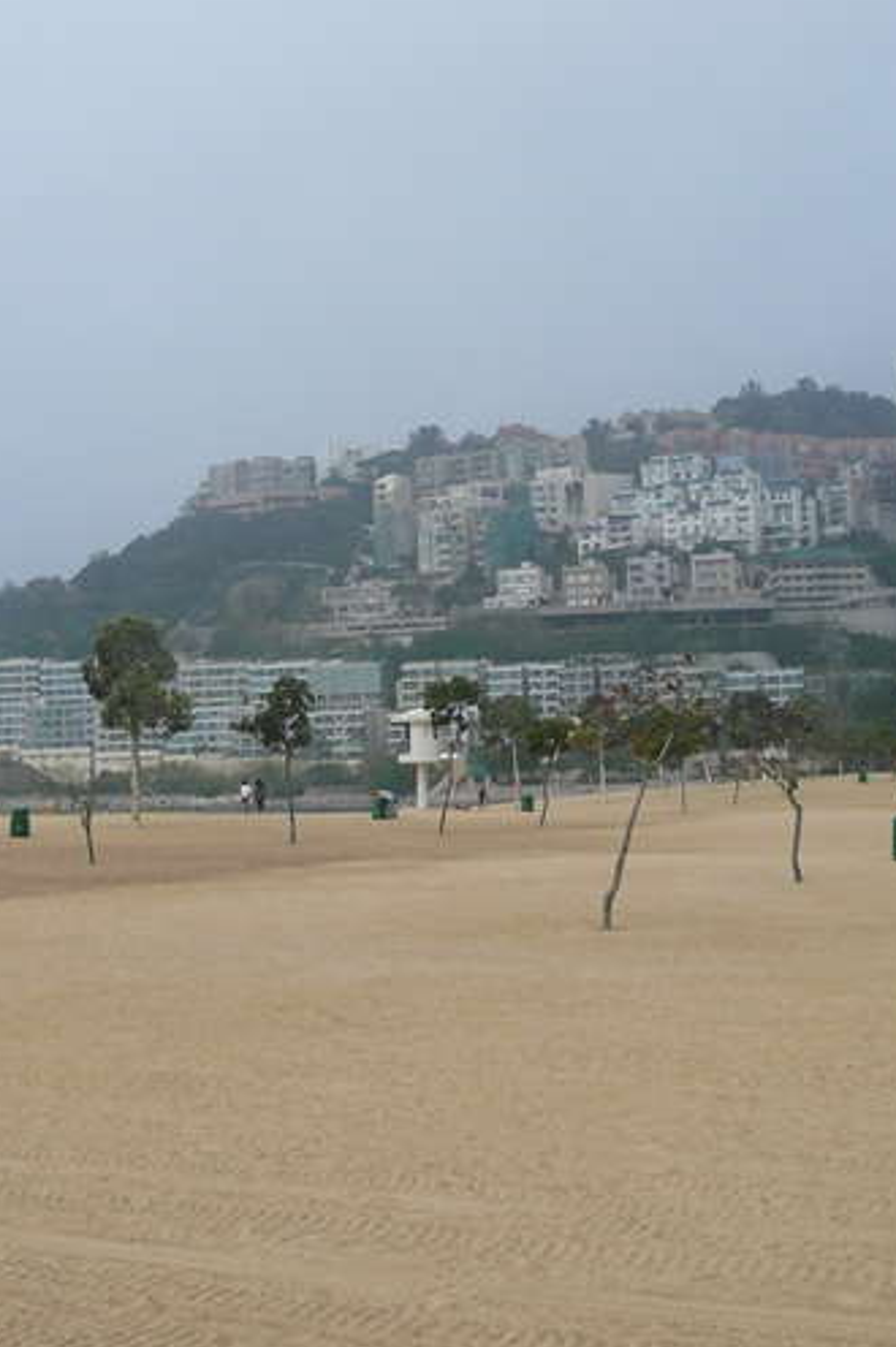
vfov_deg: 41.8
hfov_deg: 28.5
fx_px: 1757
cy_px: 576
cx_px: 326
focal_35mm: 47
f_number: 8
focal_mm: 4.6
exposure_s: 1/320
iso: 100
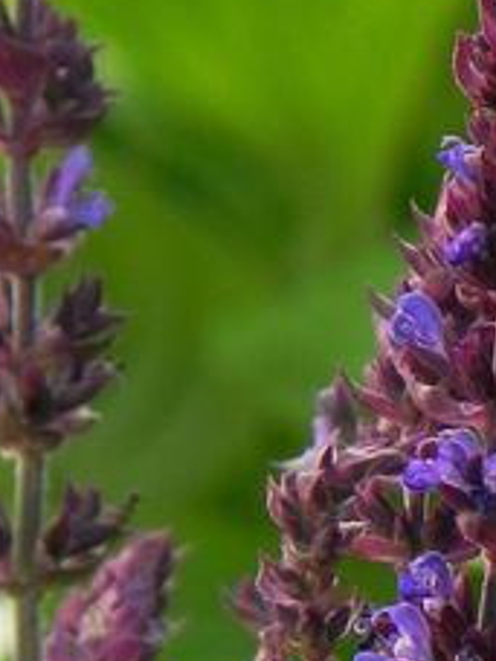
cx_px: 499
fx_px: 19468
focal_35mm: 1019
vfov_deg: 1.9
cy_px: 423
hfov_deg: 1.5
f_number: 5.6
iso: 160
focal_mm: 51.8
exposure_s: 1/125
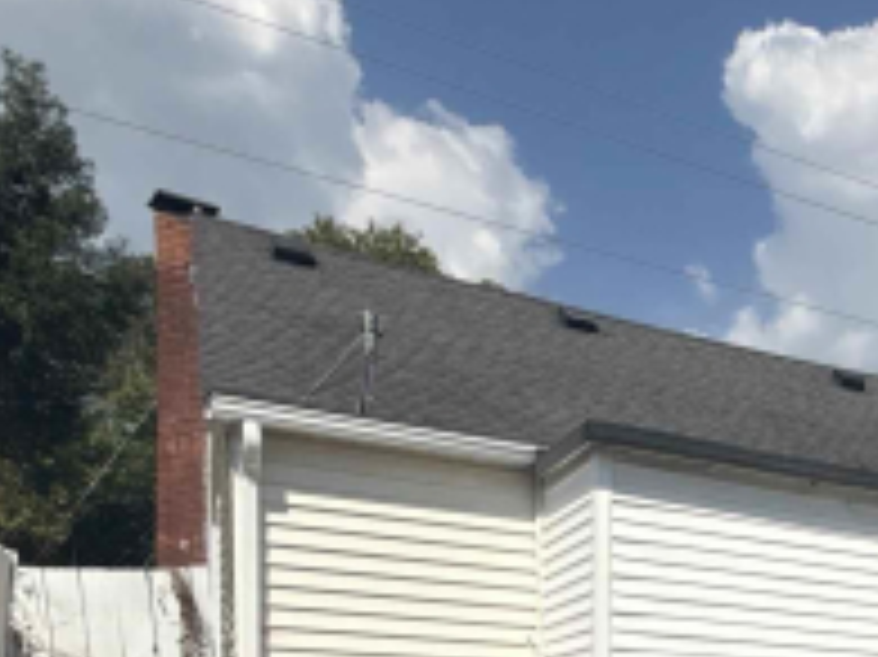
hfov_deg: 32.7
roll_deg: -1.8
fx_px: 1217
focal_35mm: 48
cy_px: 814
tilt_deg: -2.4
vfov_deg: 26.4
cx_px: 1051
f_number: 2.2
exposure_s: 1/6173
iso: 50
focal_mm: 2.22
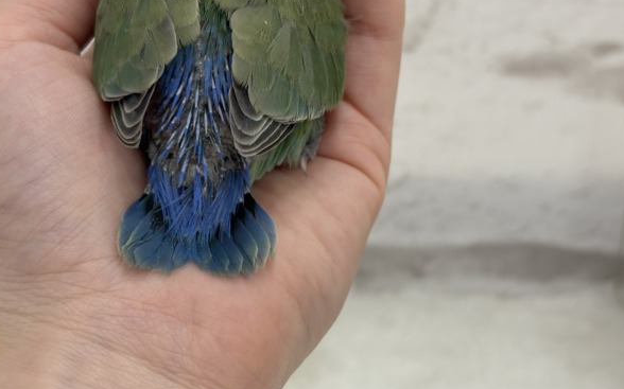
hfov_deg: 34.0
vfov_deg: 21.6
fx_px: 1020
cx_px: 314
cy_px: 197
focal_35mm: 60
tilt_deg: -18.1
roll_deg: -1.5
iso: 100
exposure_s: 1/100
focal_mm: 5.96
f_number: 1.6
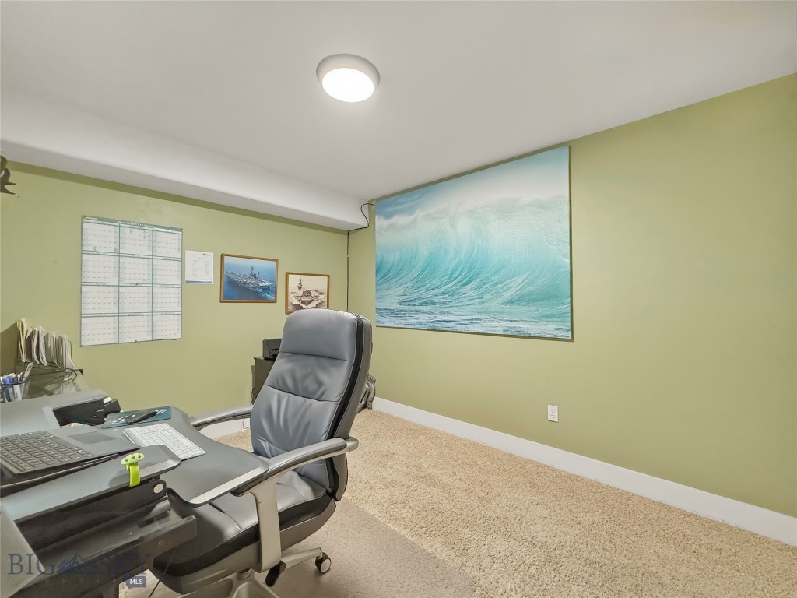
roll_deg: +0.1
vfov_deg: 85.7
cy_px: 299
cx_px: 398
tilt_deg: +1.0
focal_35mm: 14
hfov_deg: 102.1
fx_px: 322
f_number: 2.2
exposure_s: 1/60
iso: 640
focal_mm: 2.2
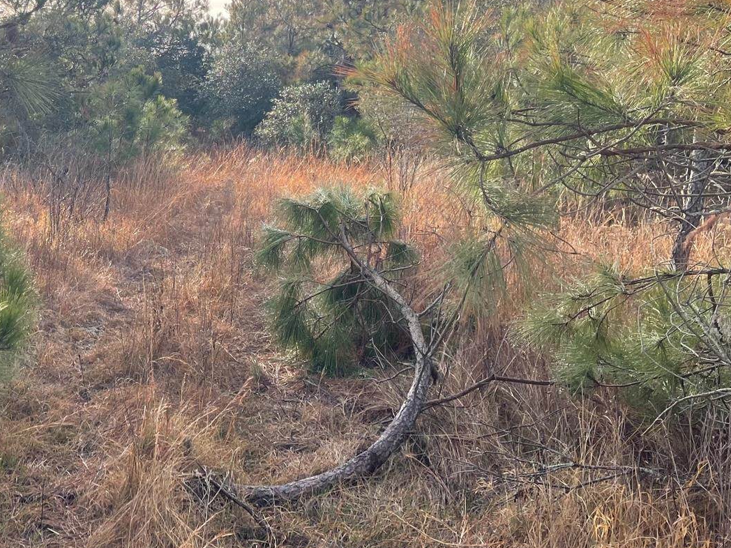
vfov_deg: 28.8
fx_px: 1056
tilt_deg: -3.4
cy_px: 156
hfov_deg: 36.5
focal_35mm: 50
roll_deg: +0.2
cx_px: 120
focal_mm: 5.1
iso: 32
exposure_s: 1/978
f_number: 1.6
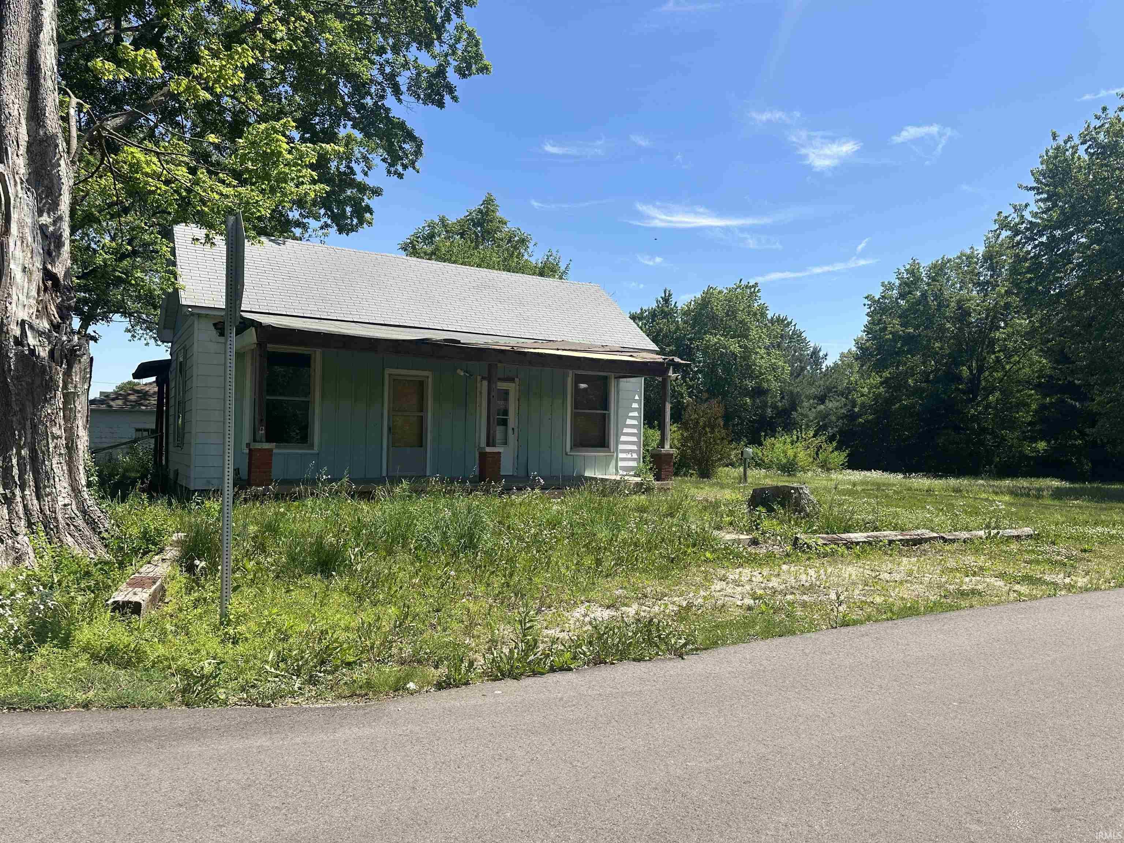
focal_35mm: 24
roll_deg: -1.1
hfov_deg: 71.6
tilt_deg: +1.8
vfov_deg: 56.8
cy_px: 422
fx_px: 779
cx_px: 562
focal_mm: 6.86
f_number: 1.78
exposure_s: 1/3717
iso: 80
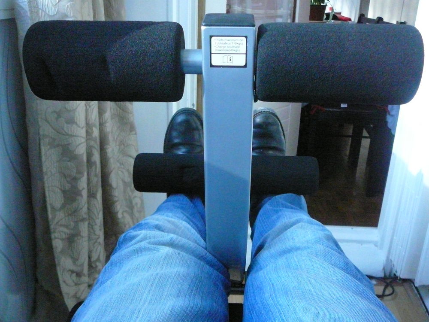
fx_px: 434
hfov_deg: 52.6
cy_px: 161
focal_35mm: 35
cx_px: 214
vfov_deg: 40.7
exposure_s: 1/320
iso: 800
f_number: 2.8
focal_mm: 5.2
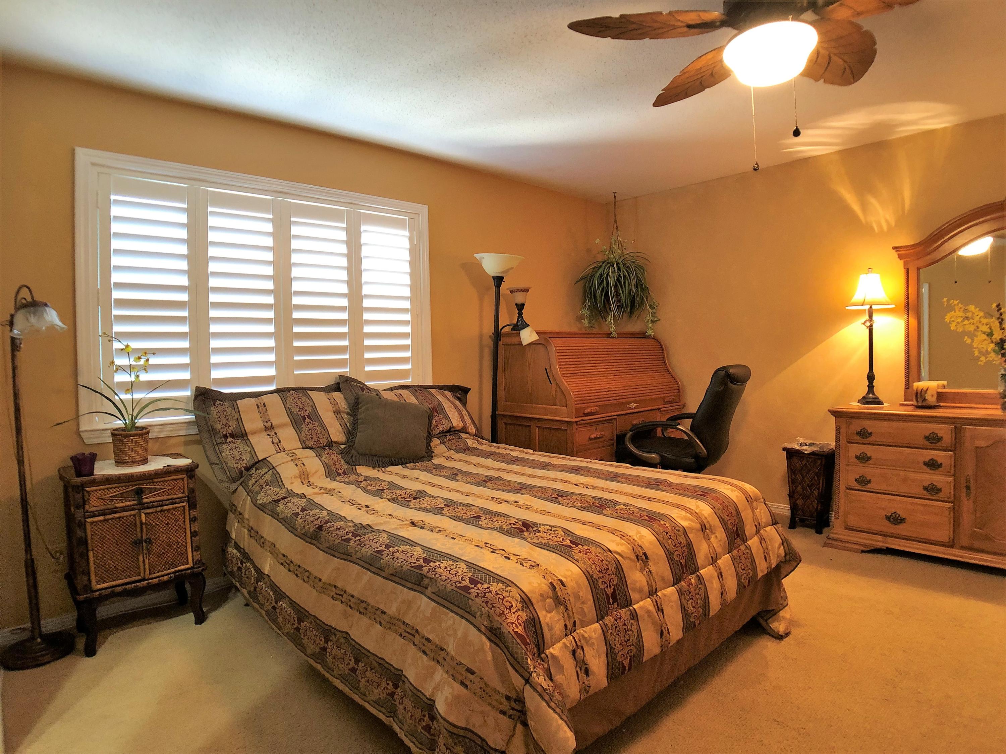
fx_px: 814
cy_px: 377
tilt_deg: -1.1
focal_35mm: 28
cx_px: 503
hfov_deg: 63.4
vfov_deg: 49.7
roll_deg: +1.5
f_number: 1.8
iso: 80
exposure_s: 1/15
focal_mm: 3.99
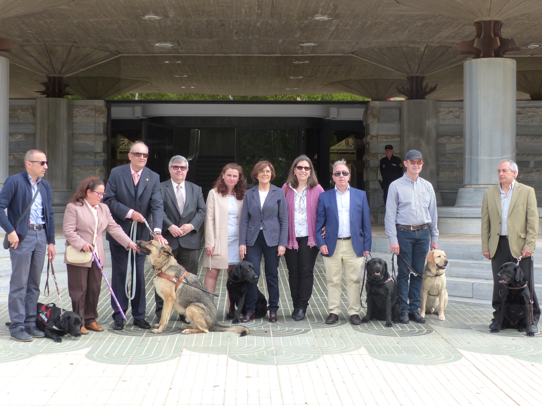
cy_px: 203
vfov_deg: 24.8
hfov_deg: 32.7
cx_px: 271
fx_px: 924
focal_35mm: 59
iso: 160
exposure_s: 1/160
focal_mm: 10.5
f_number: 4
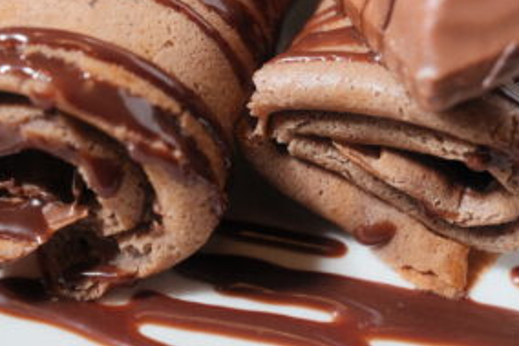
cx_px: 285
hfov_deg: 35.0
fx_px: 821
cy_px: 53
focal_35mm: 57
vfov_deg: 23.3
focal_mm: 18
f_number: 3.6
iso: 640
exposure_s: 1/600
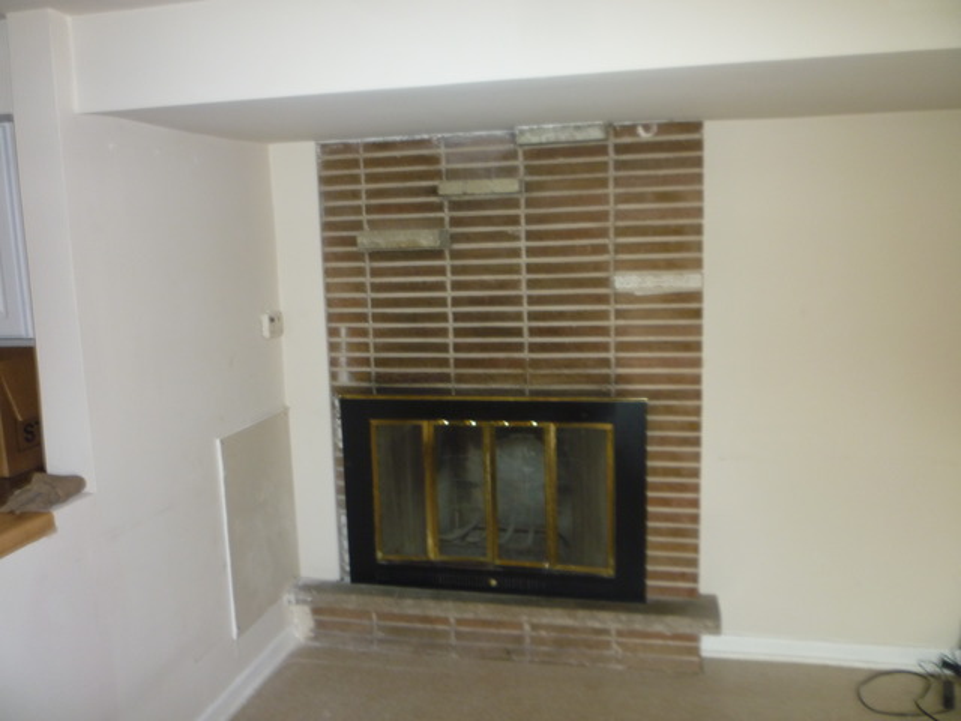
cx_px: 480
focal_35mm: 29
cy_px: 360
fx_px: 805
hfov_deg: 61.7
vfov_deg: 48.2
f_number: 3.3
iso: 160
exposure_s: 1/30
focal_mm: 5.2
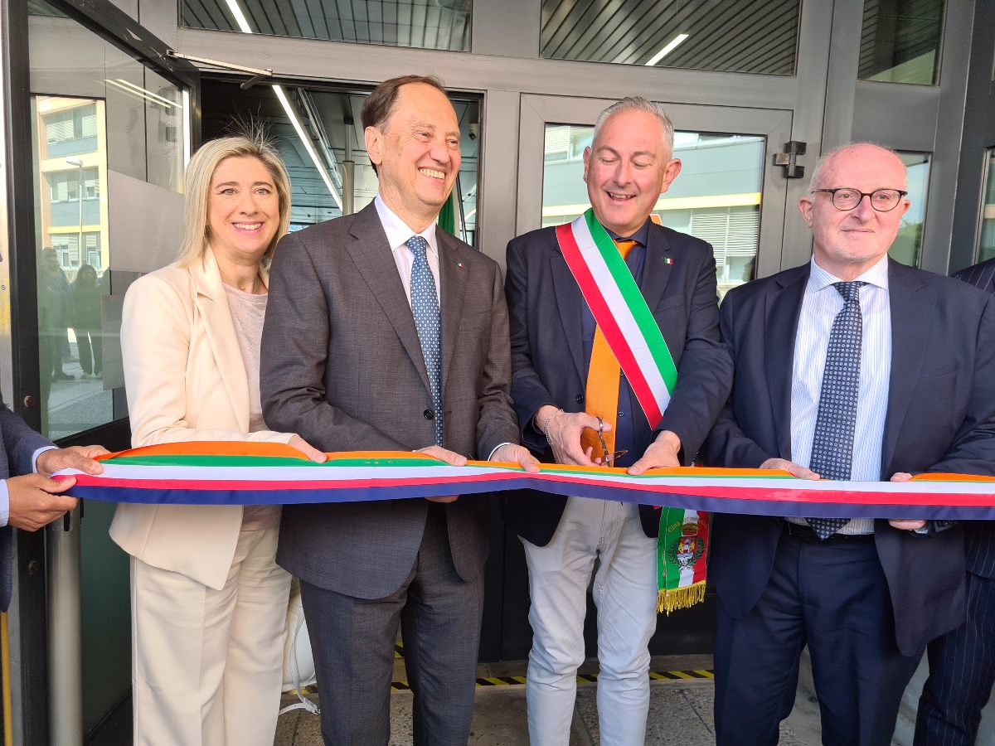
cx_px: 498
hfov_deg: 67.3
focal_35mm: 26
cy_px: 373
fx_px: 747
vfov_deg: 53.1
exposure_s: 1/106
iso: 50
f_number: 1.8
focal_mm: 5.4
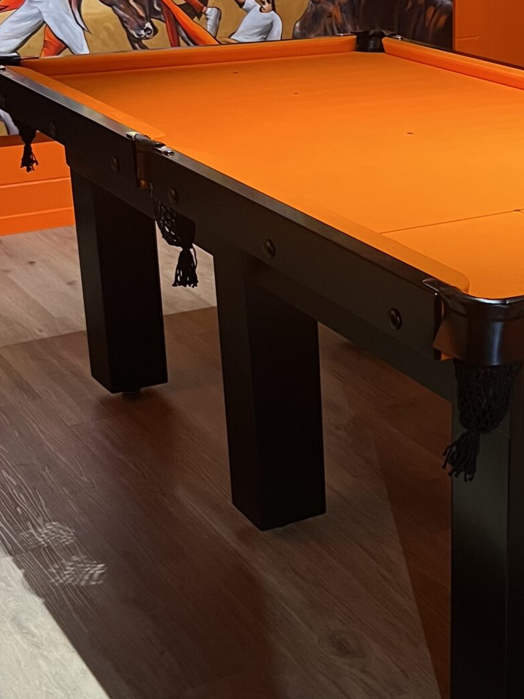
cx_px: 488
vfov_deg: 30.3
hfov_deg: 22.3
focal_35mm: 64
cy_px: 374
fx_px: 1292
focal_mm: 5.7
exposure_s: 1/33
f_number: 1.5
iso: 400
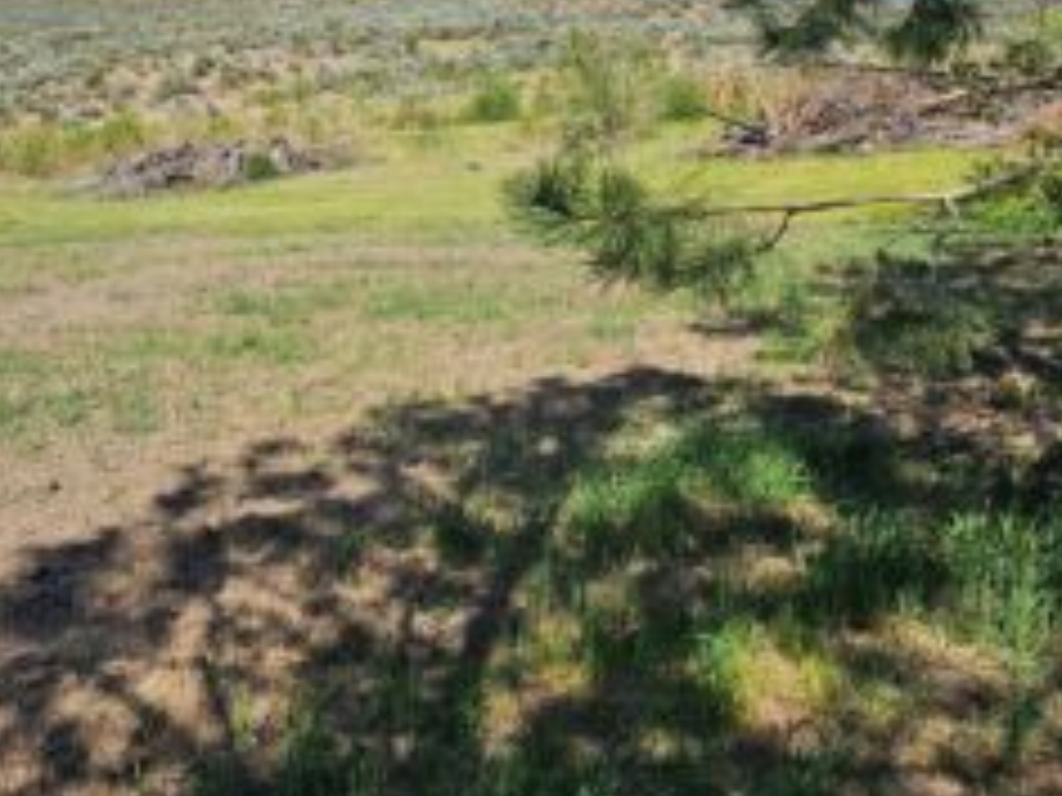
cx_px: 315
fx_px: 1196
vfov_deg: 36.0
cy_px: 202
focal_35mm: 39
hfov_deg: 46.7
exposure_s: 1/1245
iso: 20
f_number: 1.7
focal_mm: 6.3
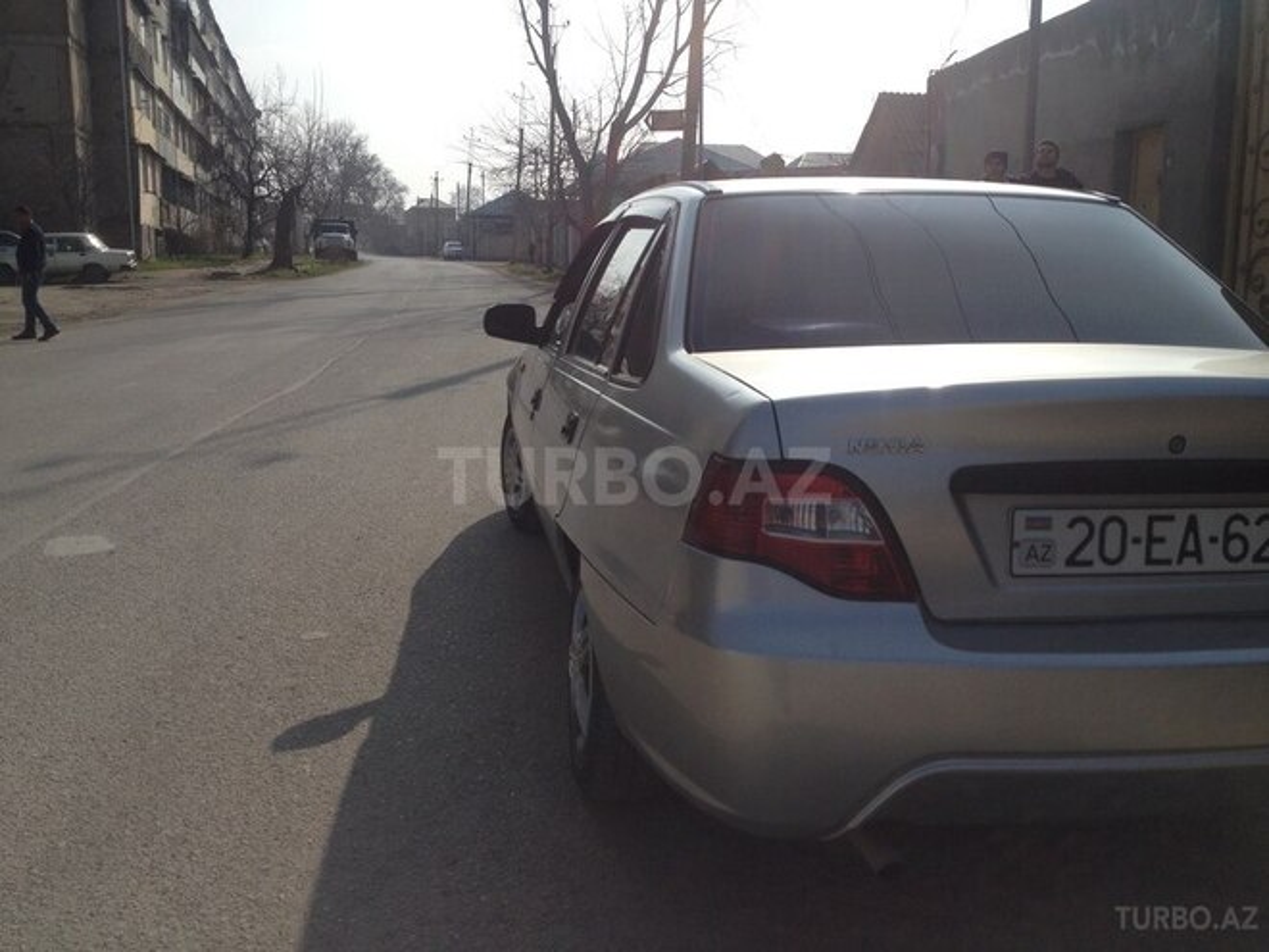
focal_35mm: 35
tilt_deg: -11.1
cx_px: 634
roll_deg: -0.6
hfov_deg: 52.6
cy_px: 476
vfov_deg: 40.7
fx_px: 1283
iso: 50
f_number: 2.4
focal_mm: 4.28
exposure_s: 1/3247
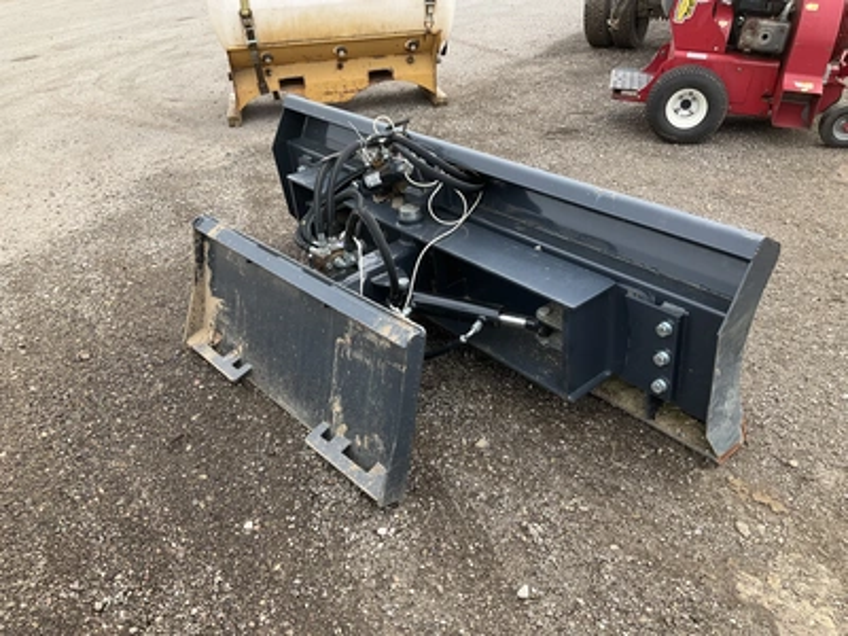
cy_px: 318
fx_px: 710
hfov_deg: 61.7
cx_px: 424
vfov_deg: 48.2
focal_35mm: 29
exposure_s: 1/386
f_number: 1.8
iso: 25
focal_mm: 3
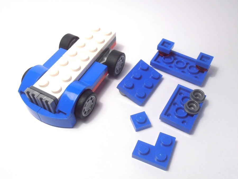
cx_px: 119
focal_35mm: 37
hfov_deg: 50.1
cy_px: 90
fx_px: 254
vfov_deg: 38.7
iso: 80
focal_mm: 6.61
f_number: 3.9
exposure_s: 1/60
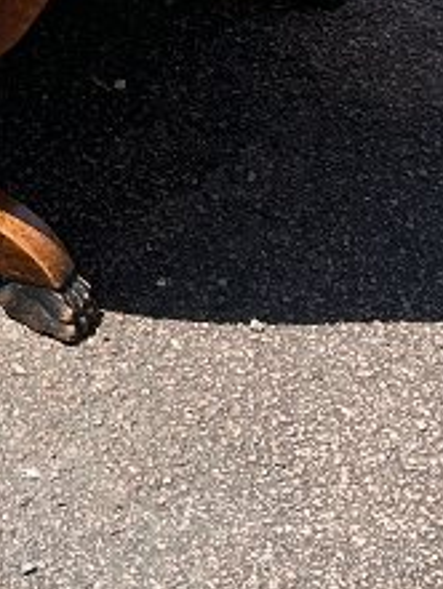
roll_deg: +4.5
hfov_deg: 9.7
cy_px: -264
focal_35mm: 141
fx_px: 2404
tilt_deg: -24.2
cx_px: -467
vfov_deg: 13.3
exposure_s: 1/2123
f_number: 1.5
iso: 50
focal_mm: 5.7
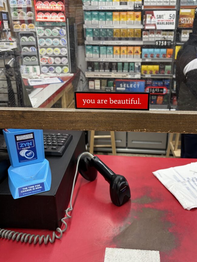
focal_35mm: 31
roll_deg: -0.7
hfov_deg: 45.2
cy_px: 111
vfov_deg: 58.1
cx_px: 117
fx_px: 235
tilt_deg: -20.5
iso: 100
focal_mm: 5.96
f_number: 1.6
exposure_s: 1/60
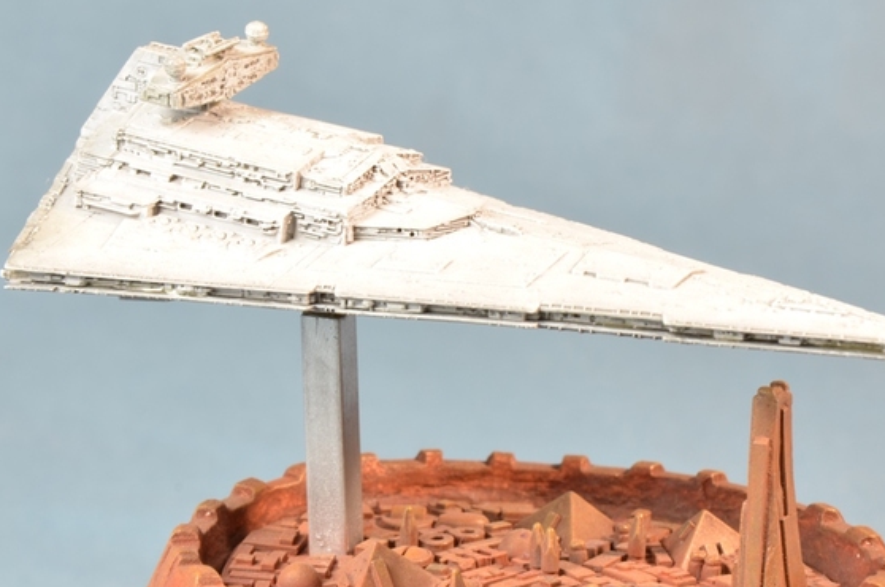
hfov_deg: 9.1
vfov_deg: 6.1
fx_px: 5539
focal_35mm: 226
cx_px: 446
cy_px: 260
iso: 200
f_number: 18
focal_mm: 105
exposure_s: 1/1.3
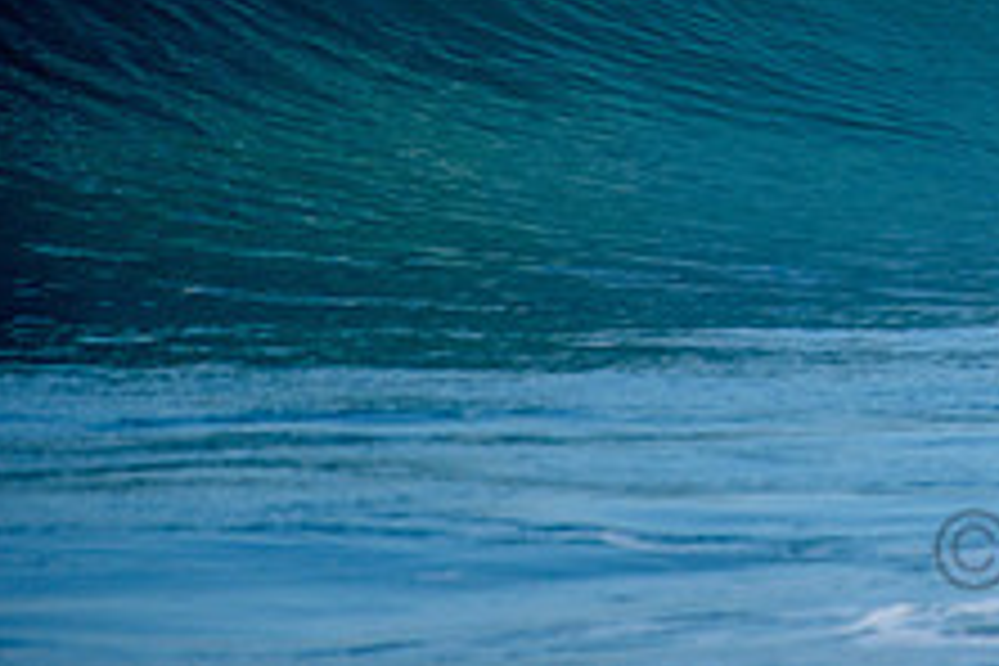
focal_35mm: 1305
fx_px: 36211
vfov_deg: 1.1
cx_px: 1282
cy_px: -196
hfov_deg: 1.6
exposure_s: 1/2000
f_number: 5.6
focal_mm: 500
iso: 450
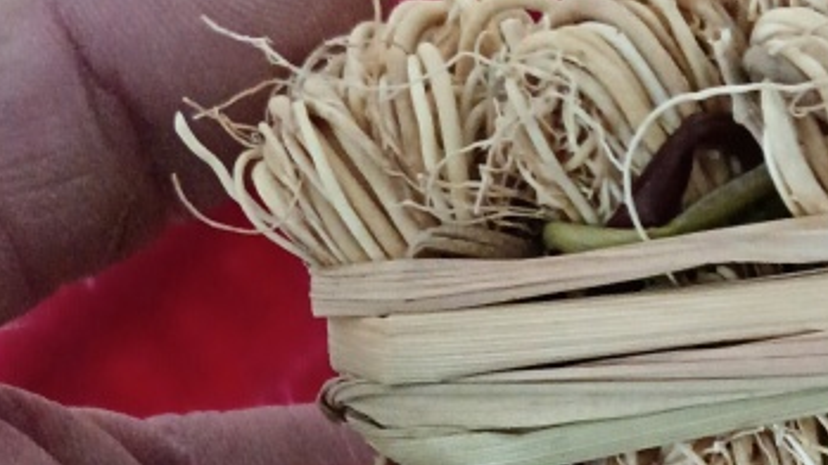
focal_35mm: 90
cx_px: 859
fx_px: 1975
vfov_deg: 11.9
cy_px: 936
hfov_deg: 22.6
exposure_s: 1/125
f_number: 1.8
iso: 4800
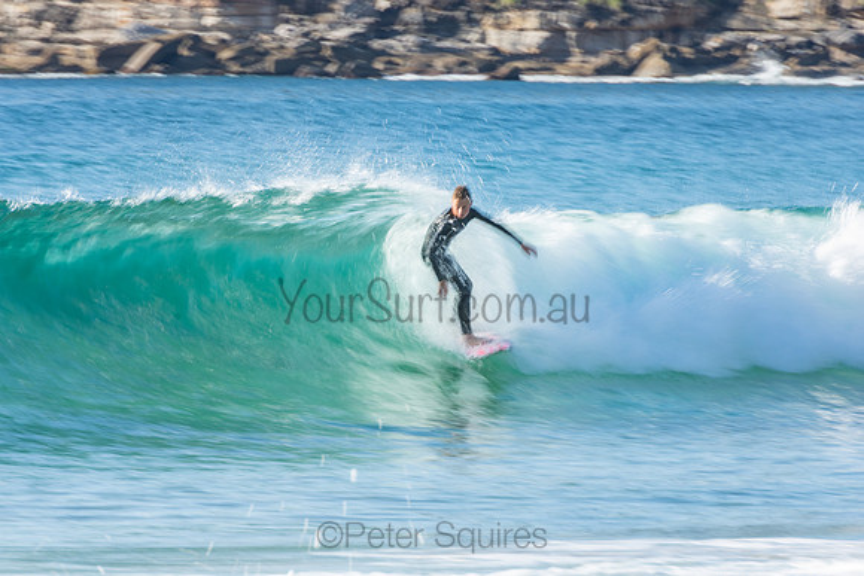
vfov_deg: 2.3
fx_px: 14403
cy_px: 288
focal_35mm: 600
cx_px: 432
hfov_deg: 3.4
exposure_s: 1/30
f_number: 18
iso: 100
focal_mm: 400
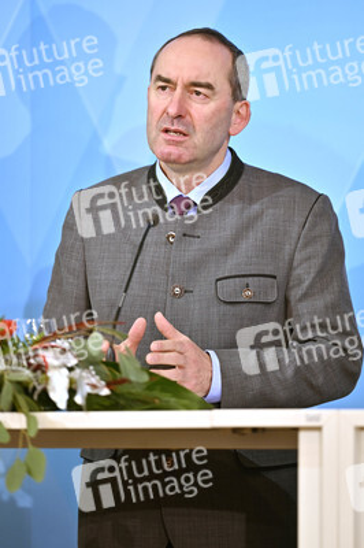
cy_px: 274
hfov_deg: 6.9
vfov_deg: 10.3
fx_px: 3038
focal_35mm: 200
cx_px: 182
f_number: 2.8
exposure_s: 1/400
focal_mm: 200
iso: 500
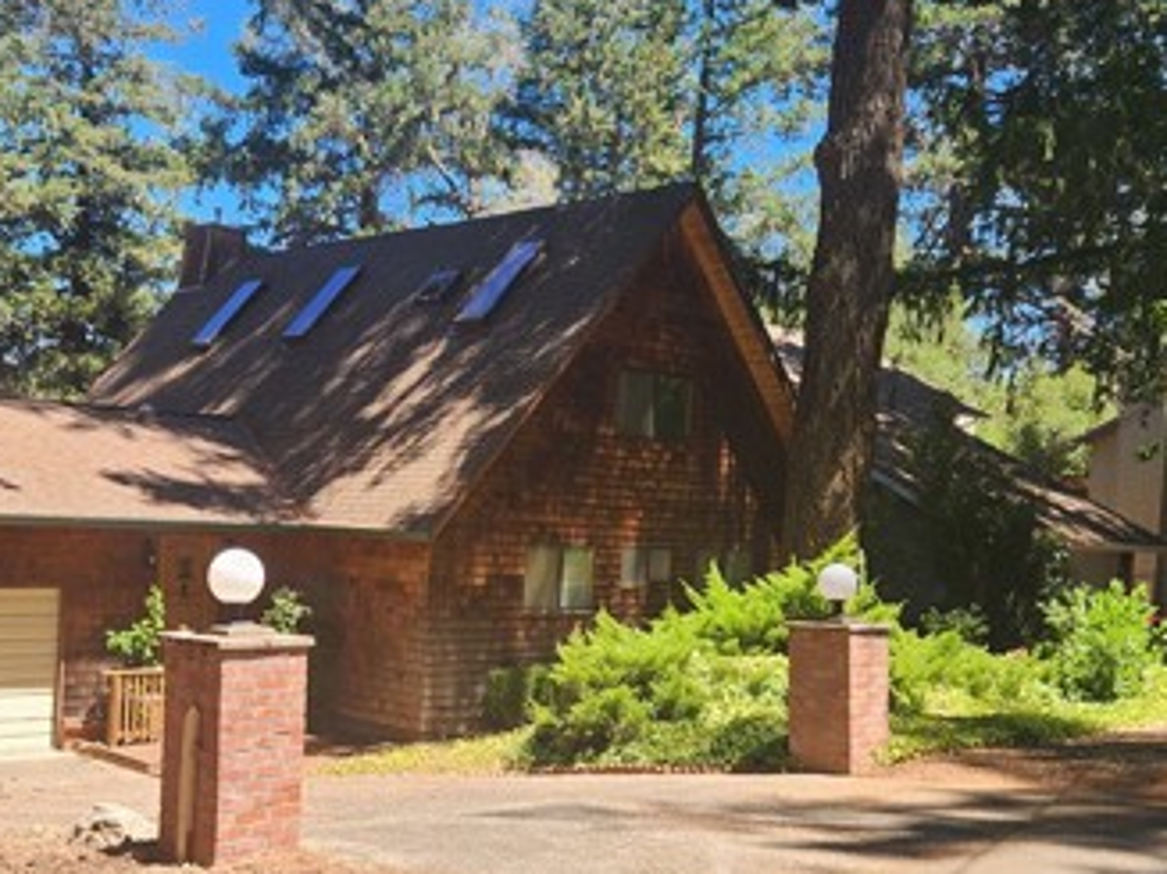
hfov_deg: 41.8
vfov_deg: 31.9
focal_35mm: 45
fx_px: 1517
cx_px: 432
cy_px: 574
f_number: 1.8
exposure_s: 1/505
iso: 20
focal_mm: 5.4
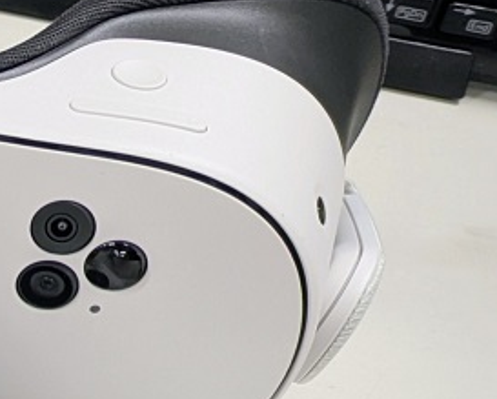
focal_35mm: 124
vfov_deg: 12.3
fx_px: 1826
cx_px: -710
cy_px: 397
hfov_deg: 12.2
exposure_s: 1/24
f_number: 1.89
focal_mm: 5.43
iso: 73
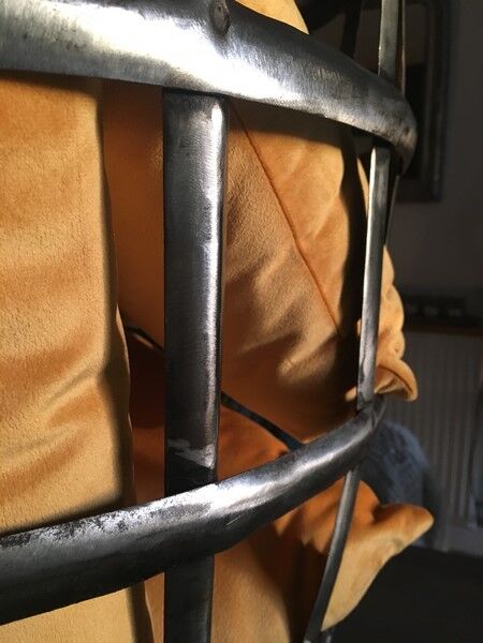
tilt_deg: -9.8
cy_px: 322
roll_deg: +1.4
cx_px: 242
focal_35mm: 29
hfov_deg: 48.2
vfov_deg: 61.7
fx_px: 540
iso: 200
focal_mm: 4.15
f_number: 2.2
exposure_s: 1/33
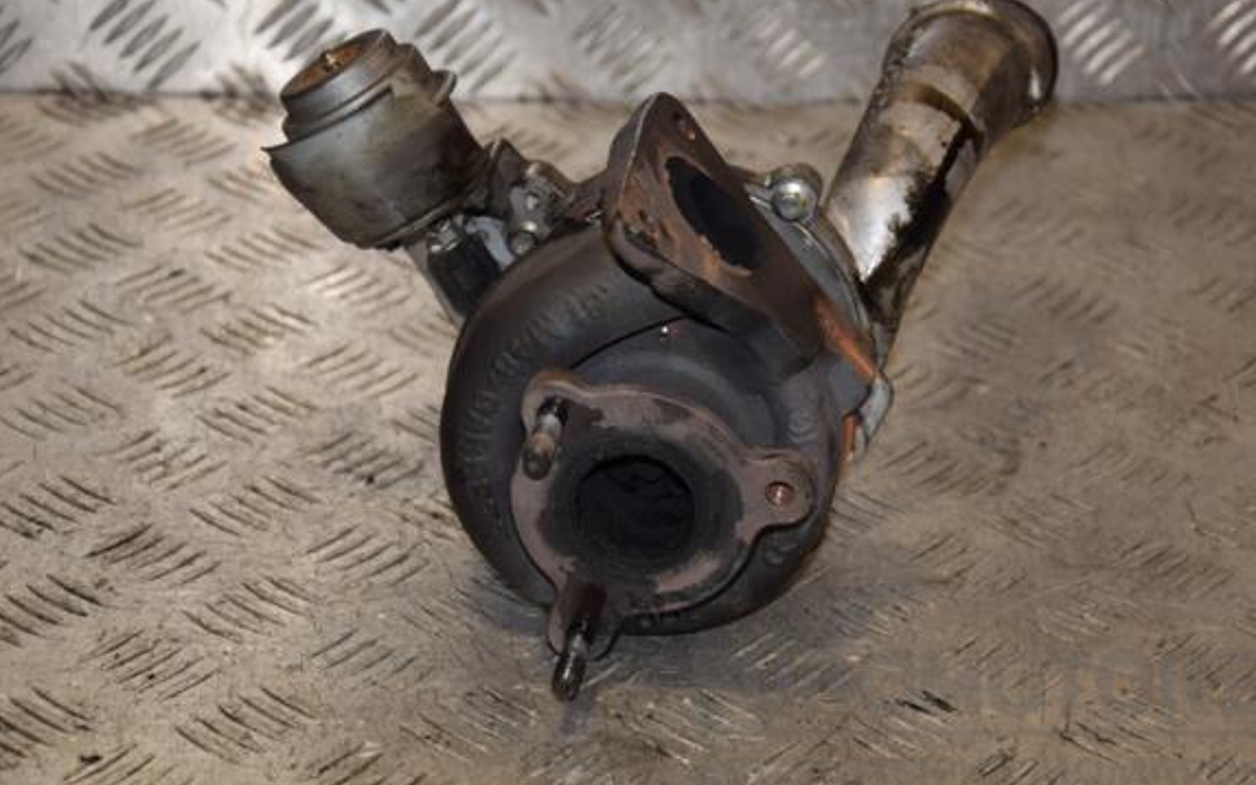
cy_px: 390
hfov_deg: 18.6
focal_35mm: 112
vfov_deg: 11.7
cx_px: 651
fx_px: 3833
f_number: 5.3
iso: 100
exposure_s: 1/60
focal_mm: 70
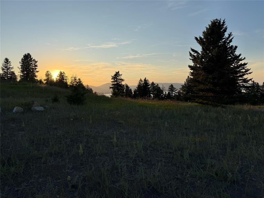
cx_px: 132
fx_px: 183
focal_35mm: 24
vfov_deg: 56.8
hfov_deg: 71.6
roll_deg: +2.0
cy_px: 99
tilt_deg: -3.0
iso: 80
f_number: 1.78
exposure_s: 1/2703
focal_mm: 6.76
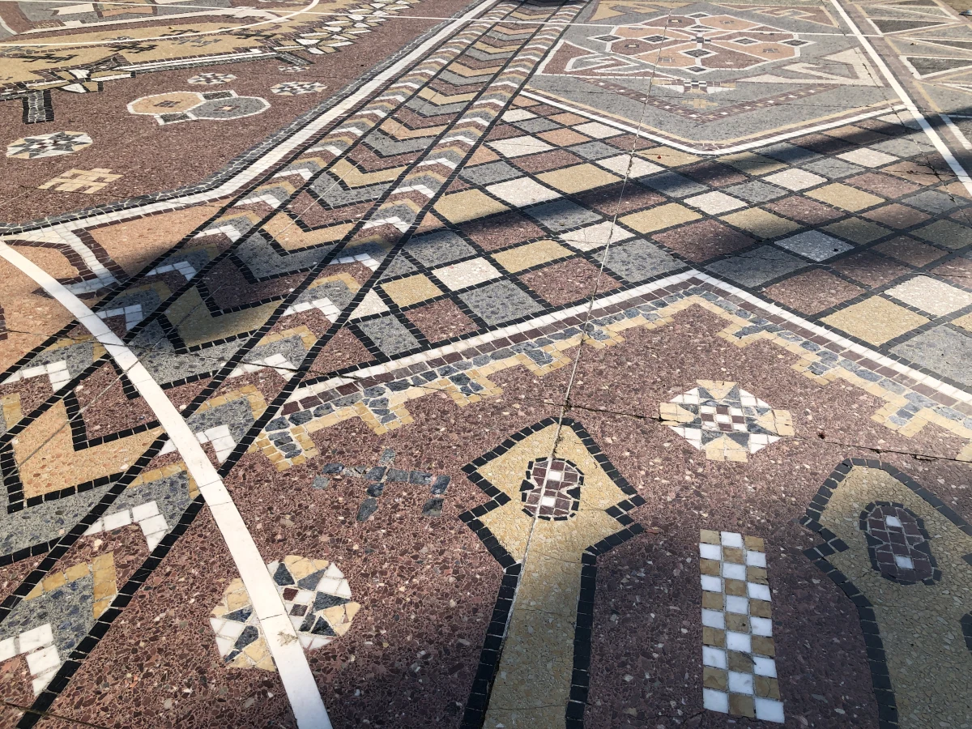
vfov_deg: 49.7
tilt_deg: -31.9
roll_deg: +1.4
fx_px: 786
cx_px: 486
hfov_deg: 63.4
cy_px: 364
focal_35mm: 28
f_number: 1.8
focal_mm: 4
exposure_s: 1/1548
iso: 20
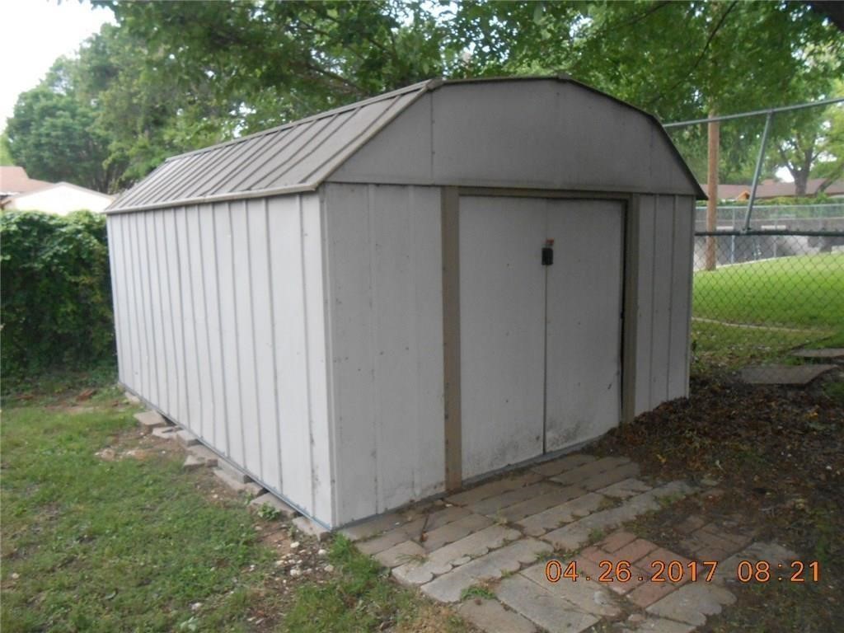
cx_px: 422
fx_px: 634
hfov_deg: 67.3
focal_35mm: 26
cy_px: 316
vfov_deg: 53.1
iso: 400
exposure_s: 1/125
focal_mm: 4.6
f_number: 3.5
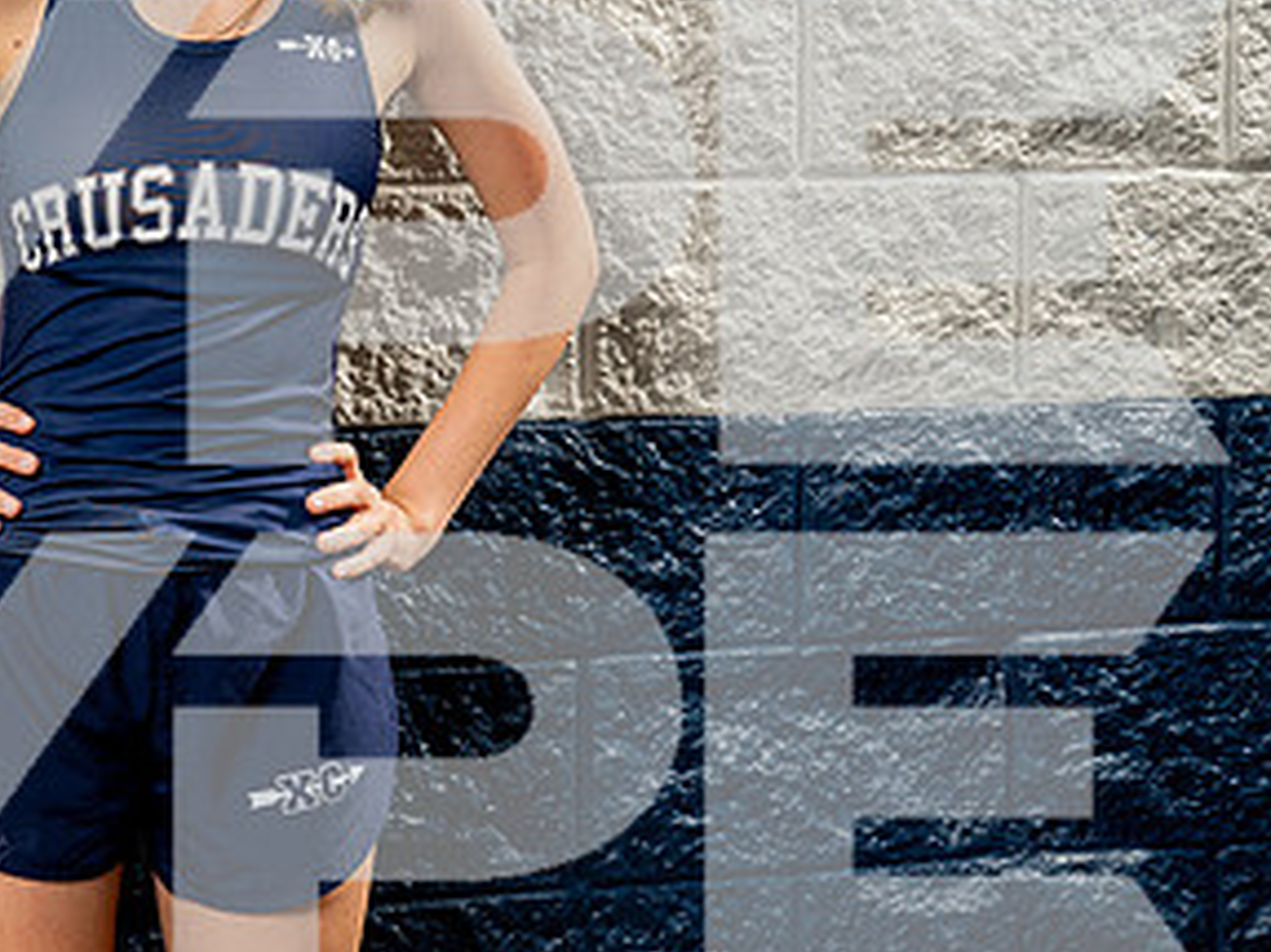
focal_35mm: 76
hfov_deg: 24.7
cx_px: 71
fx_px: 2789
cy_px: 227
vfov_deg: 19.2
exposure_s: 1/250
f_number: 5.6
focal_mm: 37
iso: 250
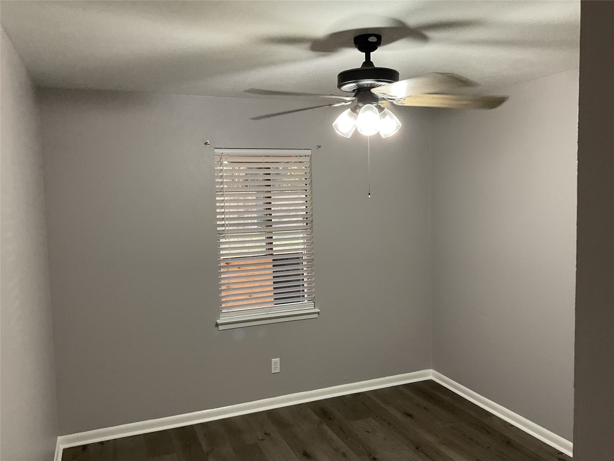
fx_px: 514
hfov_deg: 61.7
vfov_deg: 48.2
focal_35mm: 29
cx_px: 307
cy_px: 230
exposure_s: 1/60
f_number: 1.8
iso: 125
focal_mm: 3
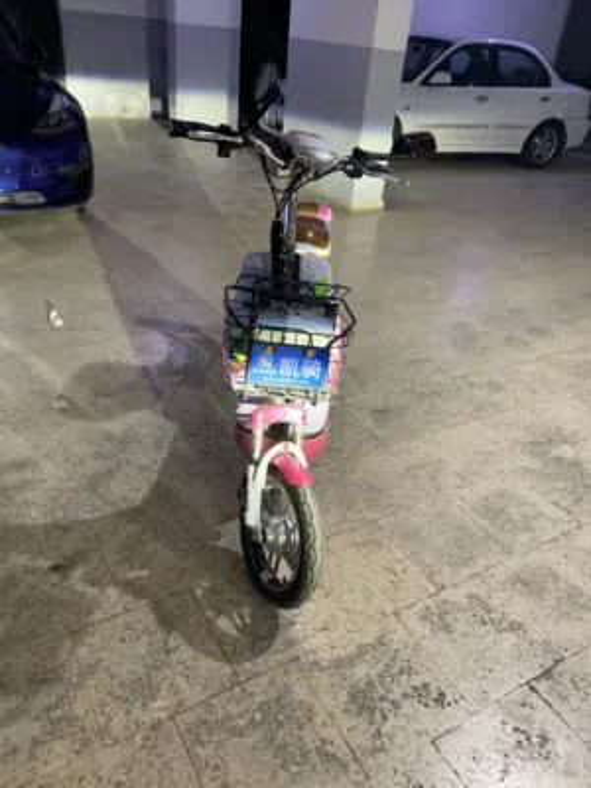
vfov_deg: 67.3
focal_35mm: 26
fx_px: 592
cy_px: 394
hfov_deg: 53.1
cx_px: 296
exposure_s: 1/33
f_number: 1.8
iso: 250
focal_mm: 4.25
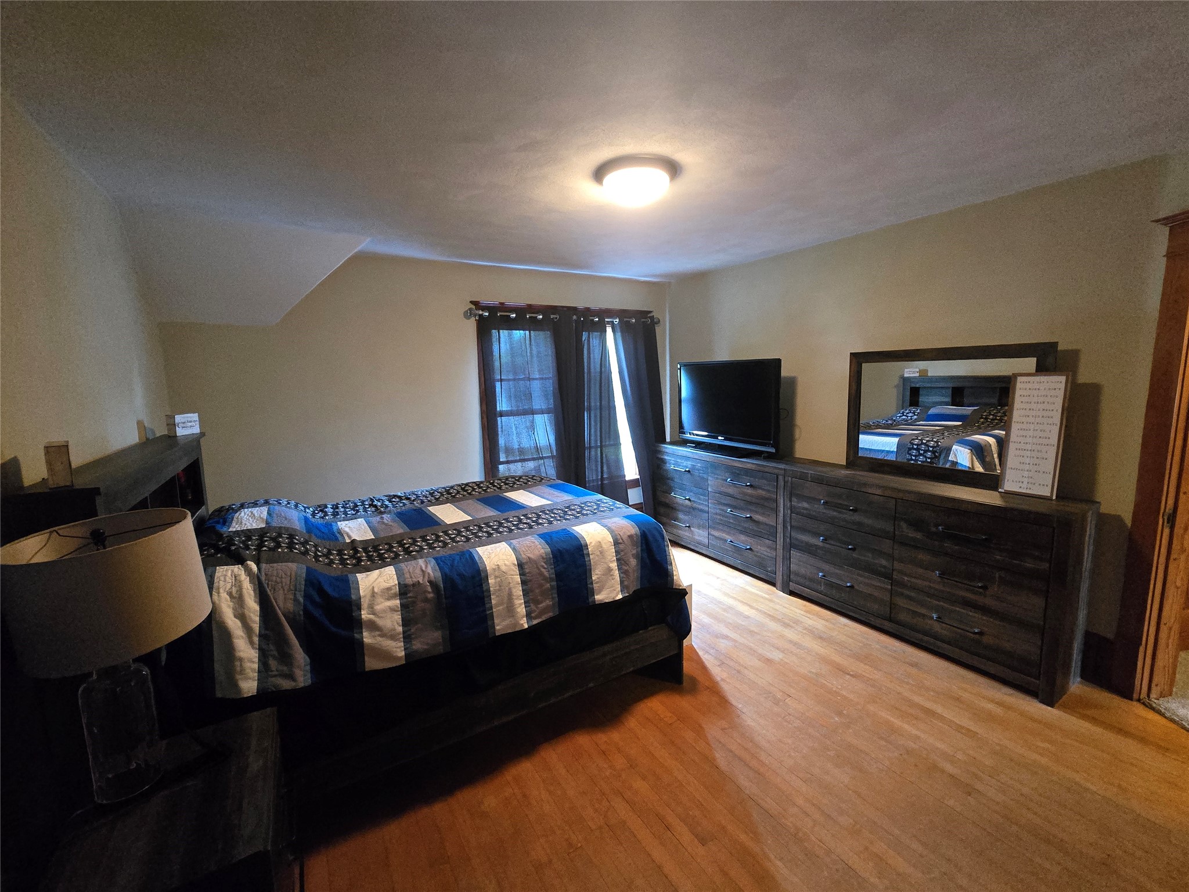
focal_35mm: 13
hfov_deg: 106.2
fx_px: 447
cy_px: 446
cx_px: 594
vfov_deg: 89.9
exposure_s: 1/60
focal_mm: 2.2
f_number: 2.2
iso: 1600
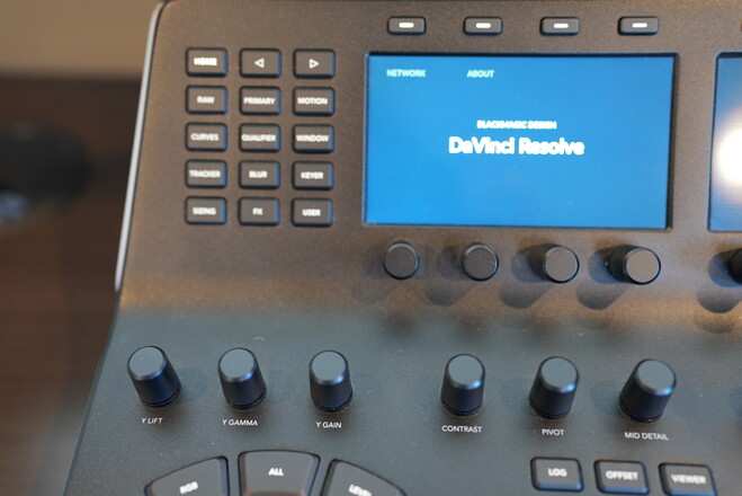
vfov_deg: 37.9
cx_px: 371
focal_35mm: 35
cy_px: 248
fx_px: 722
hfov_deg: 54.4
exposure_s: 1/60
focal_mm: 35
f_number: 2
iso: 1250
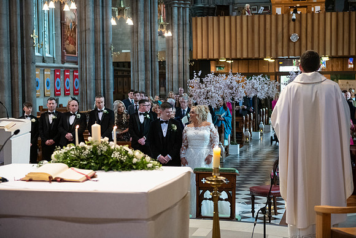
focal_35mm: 70
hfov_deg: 28.8
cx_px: 178
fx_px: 692
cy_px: 119
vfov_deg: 19.5
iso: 1250
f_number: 3.5
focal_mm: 70
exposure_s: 1/160
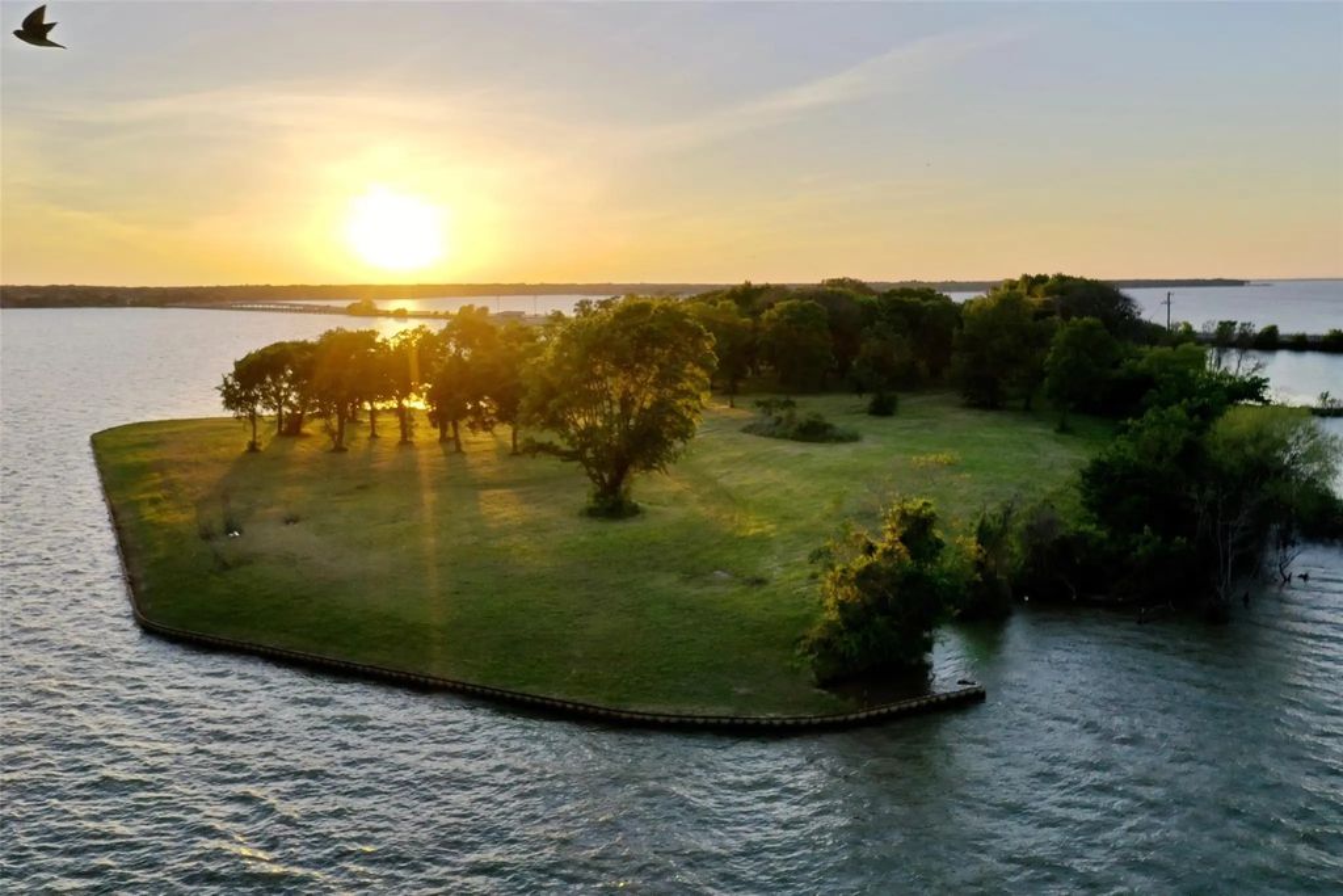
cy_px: 448
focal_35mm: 28
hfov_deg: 65.5
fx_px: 1045
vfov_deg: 46.4
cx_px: 672
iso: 100
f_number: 4.5
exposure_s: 1/200
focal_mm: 10.26
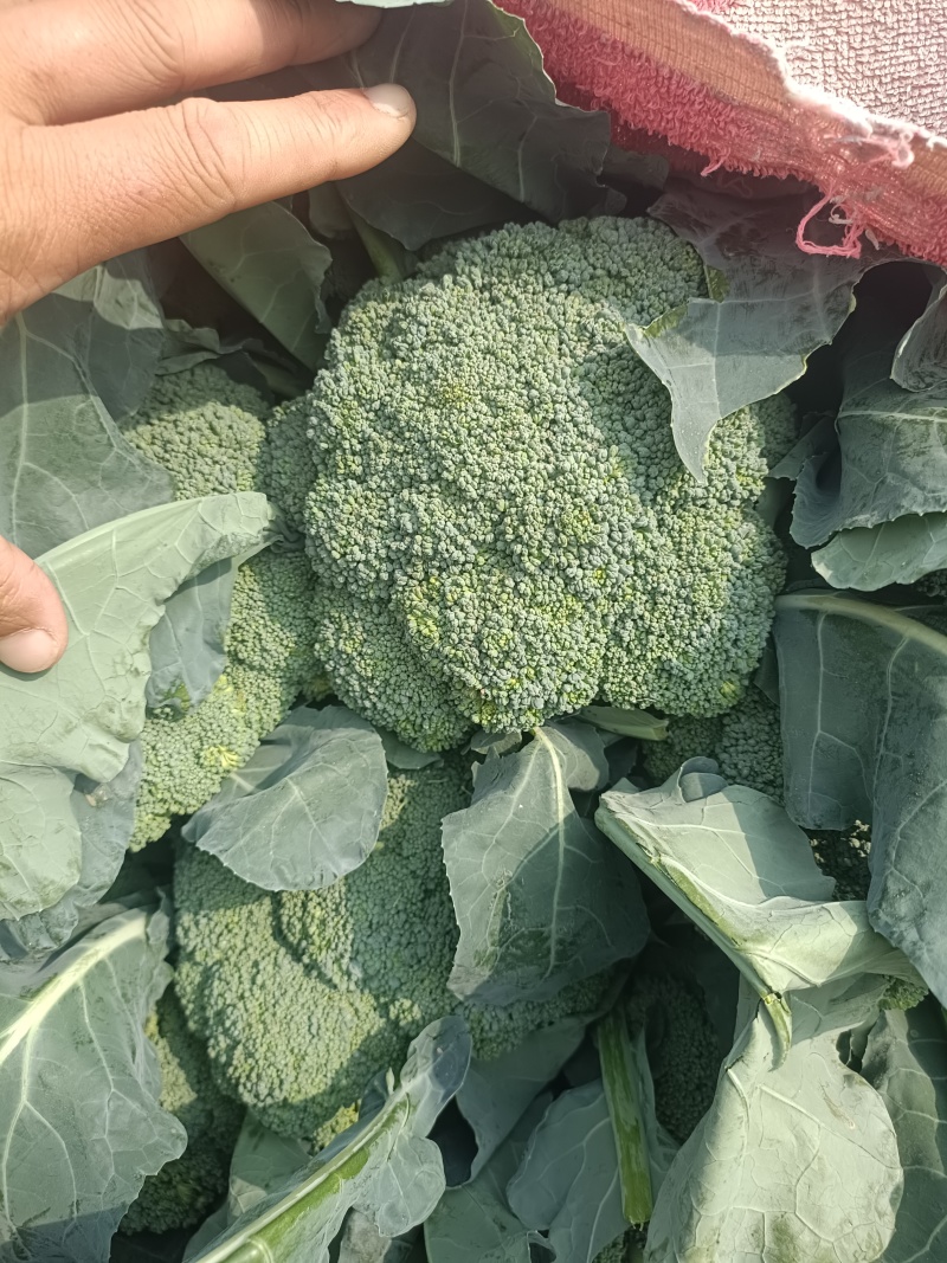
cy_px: 632
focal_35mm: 25
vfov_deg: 69.4
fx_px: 912
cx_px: 474
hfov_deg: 54.9
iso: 100
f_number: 1.79
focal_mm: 4.75
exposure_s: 1/315
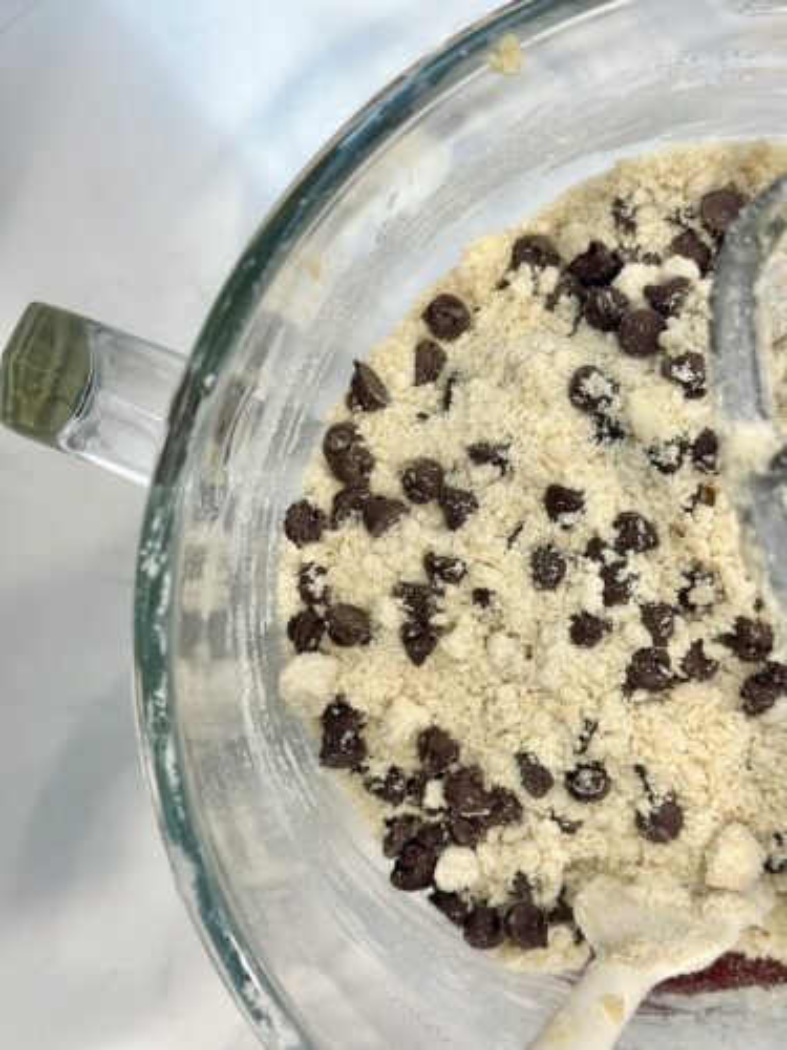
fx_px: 1455
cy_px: 525
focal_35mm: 48
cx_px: 394
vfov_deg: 39.7
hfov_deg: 30.3
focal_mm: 6.86
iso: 100
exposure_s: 1/120
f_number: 1.78
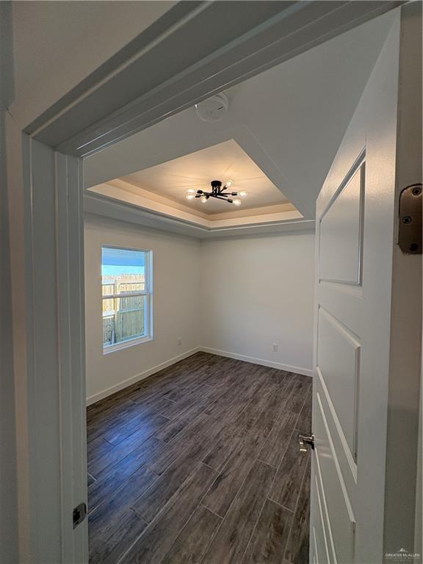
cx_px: 212
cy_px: 282
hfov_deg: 85.7
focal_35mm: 14
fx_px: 228
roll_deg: -0.2
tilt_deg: -0.4
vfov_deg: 102.1
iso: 64
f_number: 2.2
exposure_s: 1/130
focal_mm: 2.22
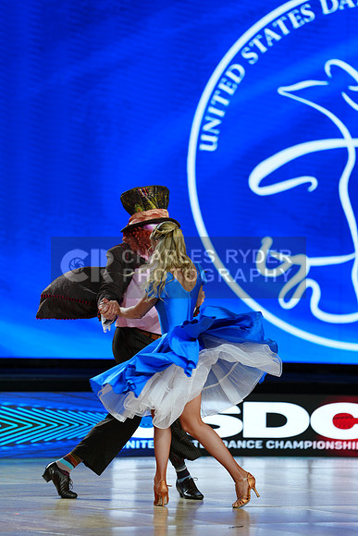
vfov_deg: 10.3
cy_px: 268
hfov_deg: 6.9
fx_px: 2981
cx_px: 179
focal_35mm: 200
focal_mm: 200
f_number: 2.8
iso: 250
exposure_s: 1/400
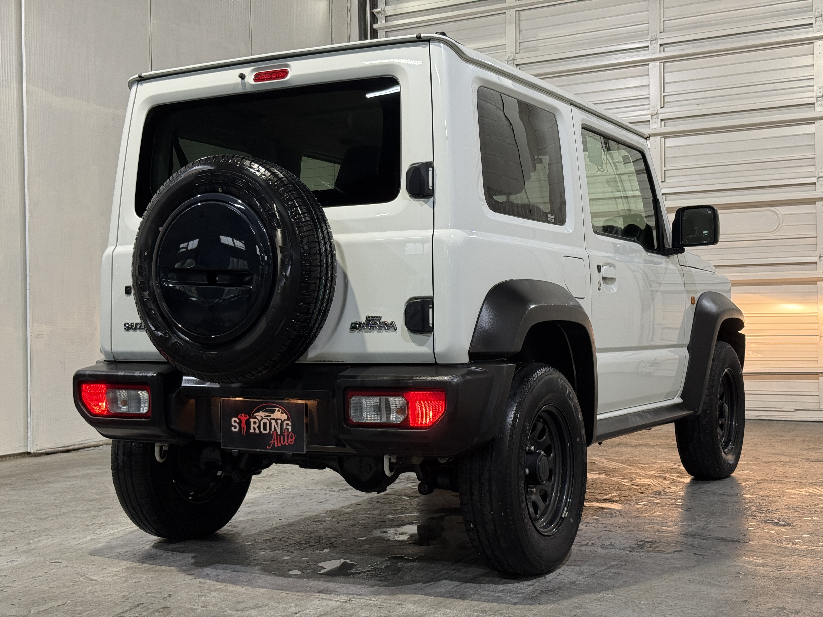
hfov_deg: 39.7
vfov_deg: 30.3
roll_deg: +0.9
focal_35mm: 48
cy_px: 308
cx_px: 412
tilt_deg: +0.0
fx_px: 1141
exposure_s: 1/60
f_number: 1.78
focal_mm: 6.76
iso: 100
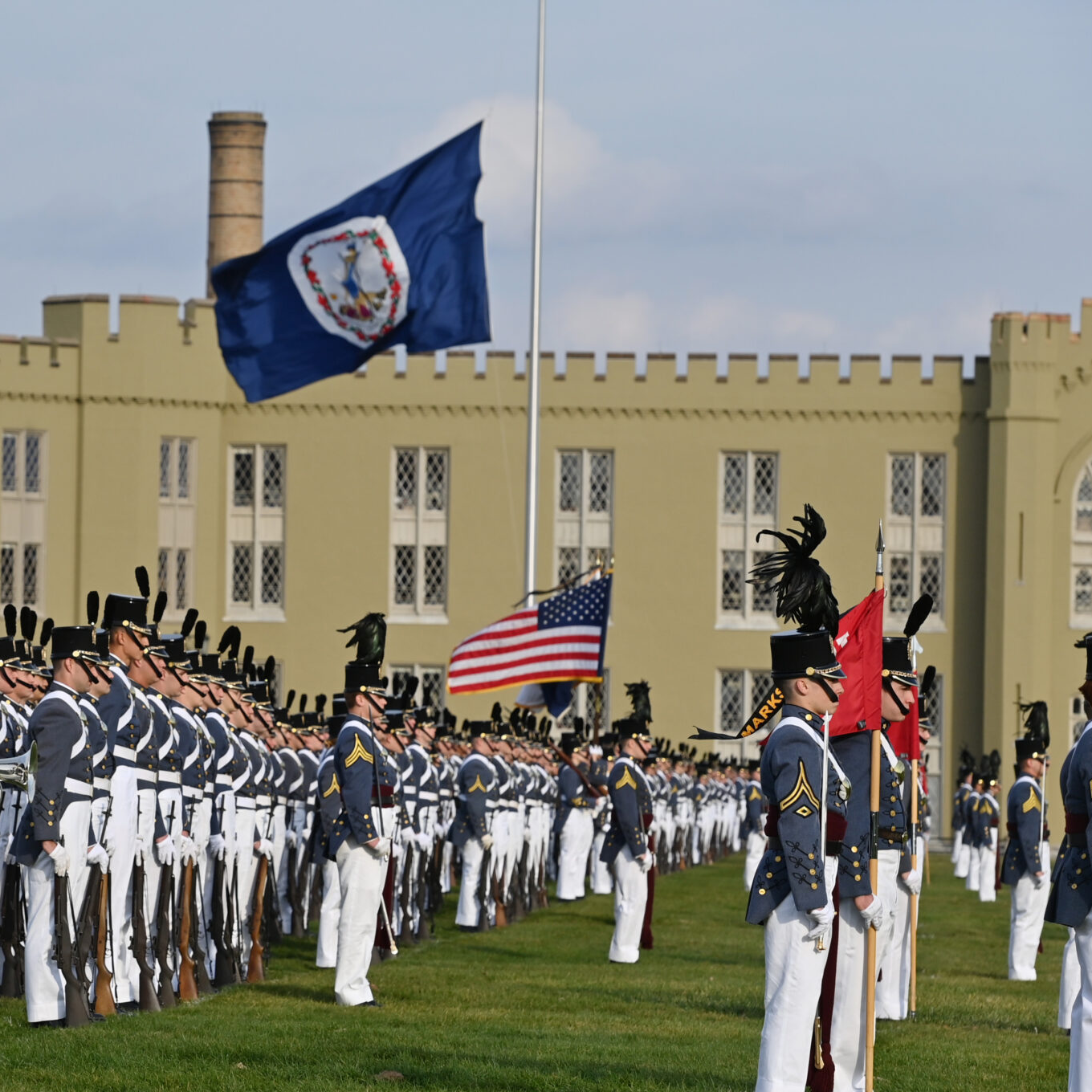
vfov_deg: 8.1
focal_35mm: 216
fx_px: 7709
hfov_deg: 8.1
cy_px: 576
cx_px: 83
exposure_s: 1/800
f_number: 8
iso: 200
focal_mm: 135
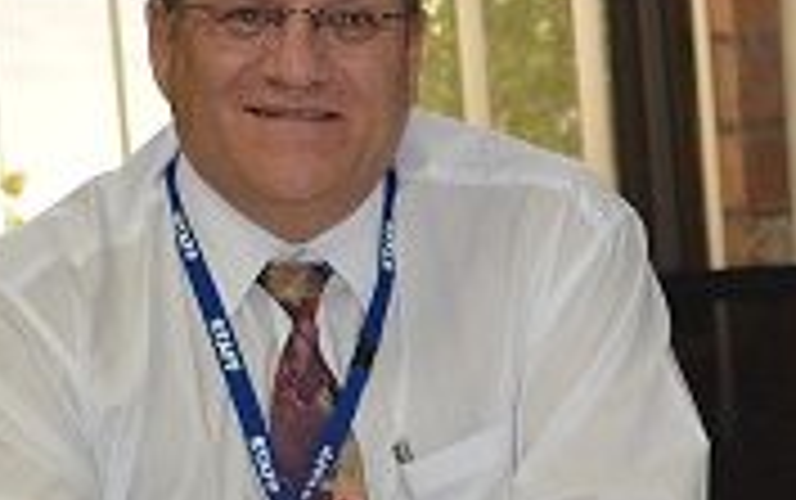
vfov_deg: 5.8
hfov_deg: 9.2
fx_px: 4933
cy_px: 270
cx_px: 634
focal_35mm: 227
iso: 360
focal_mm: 35
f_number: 2.8
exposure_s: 1/200
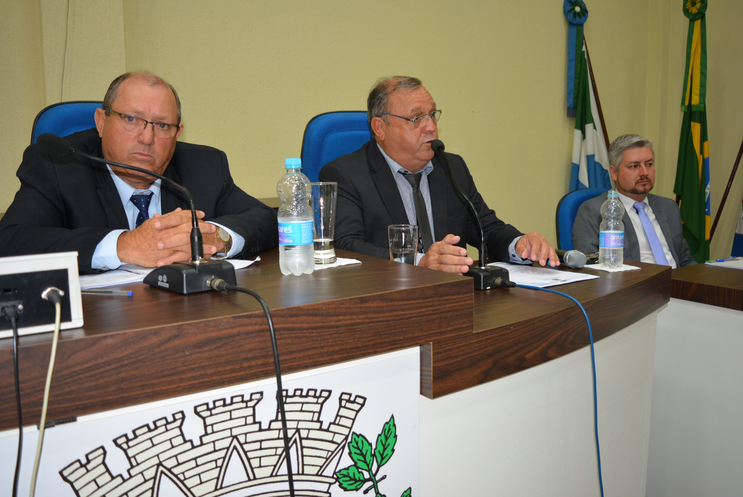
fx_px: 713
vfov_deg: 38.4
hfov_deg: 55.1
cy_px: 248
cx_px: 372
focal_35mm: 34
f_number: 3.8
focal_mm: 23
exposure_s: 1/60
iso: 500
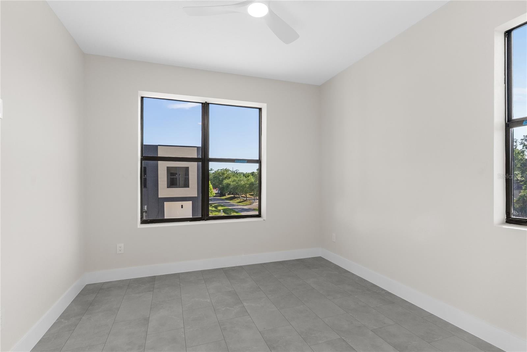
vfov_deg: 70.5
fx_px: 249
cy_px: 176
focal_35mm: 17
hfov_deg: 93.3
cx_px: 264
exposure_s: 1/60
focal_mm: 17
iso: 400
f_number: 8
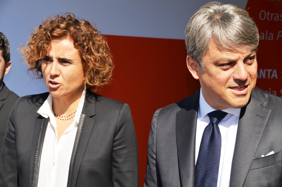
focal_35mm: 98
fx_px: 762
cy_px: 94
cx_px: 141
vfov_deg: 14.0
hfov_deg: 21.0
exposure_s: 1/200
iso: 100
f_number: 7.1
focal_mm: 65
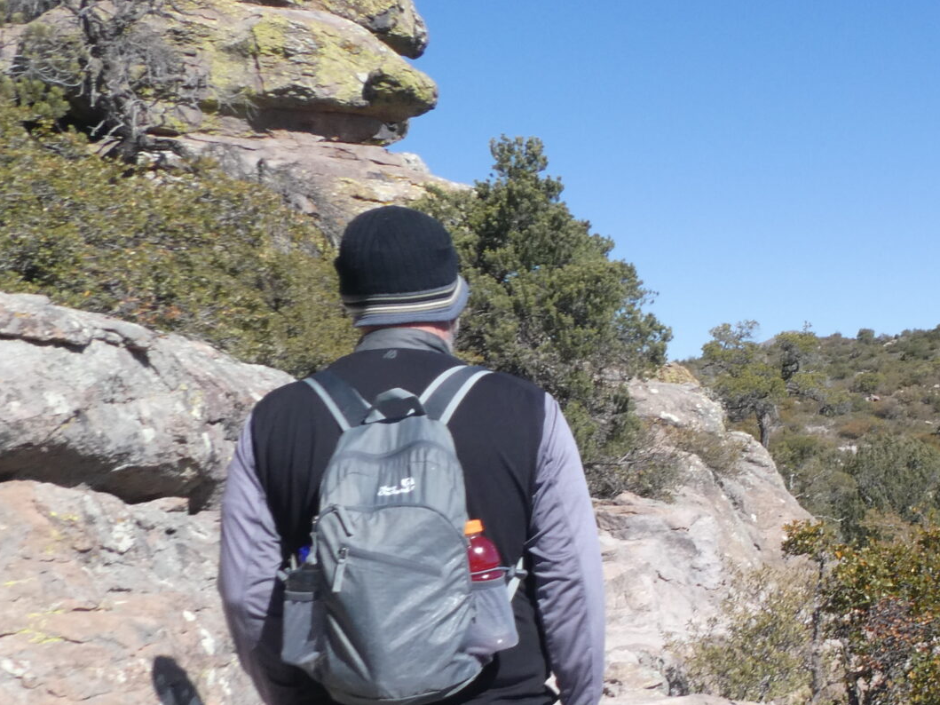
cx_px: 927
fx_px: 1575
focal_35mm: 58
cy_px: 475
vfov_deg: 25.1
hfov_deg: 31.0
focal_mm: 4.3
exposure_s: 1/640
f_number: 4
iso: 80
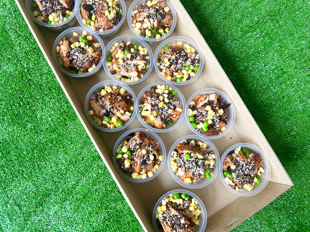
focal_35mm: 26
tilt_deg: -81.5
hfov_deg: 67.3
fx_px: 233
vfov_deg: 53.1
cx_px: 155
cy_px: 116
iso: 125
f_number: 1.5
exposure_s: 1/121
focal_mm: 5.7
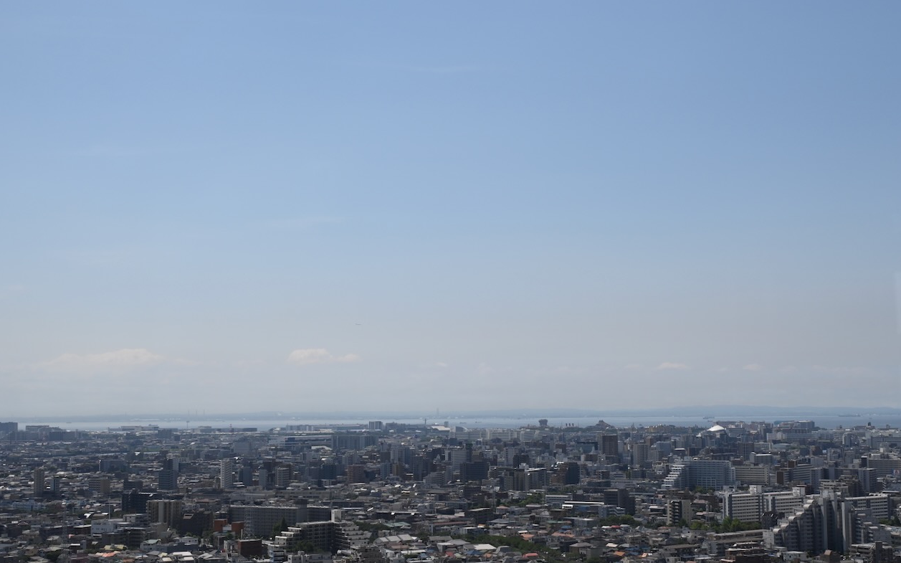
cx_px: 456
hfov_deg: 37.2
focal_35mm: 55
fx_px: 1338
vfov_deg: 23.7
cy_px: 281
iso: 200
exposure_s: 1/1250
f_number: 7.1
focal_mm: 35
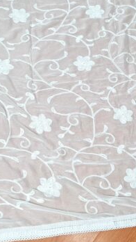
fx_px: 365
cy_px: 114
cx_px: 91
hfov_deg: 21.0
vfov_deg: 36.6
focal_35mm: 57
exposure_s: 1/120
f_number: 1.8
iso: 125
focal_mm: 5.4
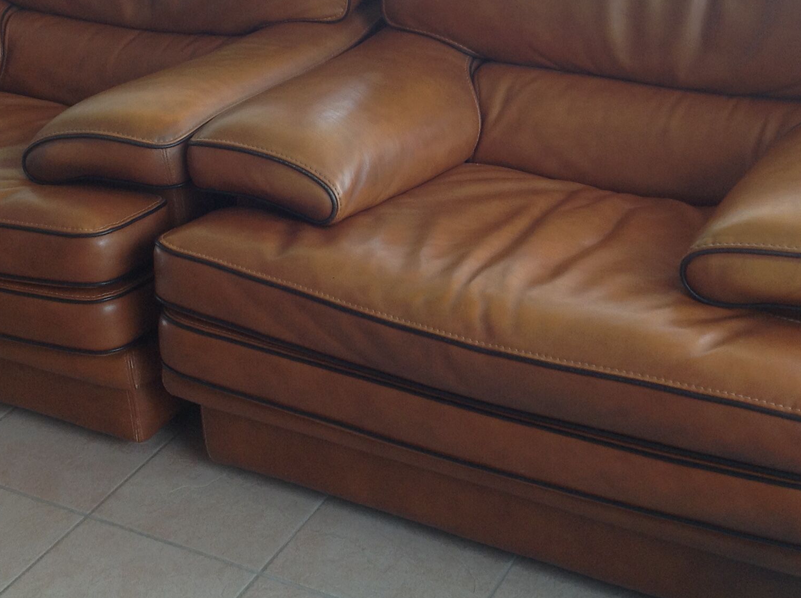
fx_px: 1386
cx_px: 410
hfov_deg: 32.2
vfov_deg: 23.9
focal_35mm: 60
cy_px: 102
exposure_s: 1/60
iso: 50
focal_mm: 4.28
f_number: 2.4
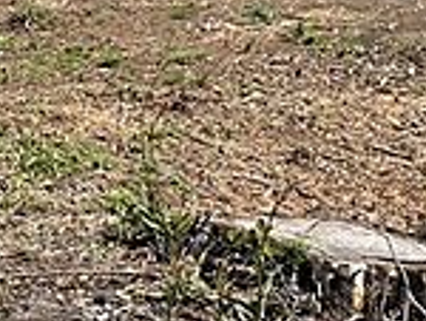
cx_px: -250
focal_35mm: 104
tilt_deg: -6.0
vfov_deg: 13.9
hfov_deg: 16.8
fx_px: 1282
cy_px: -51
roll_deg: +1.5
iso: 32
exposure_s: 1/3040
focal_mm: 4.2
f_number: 1.6
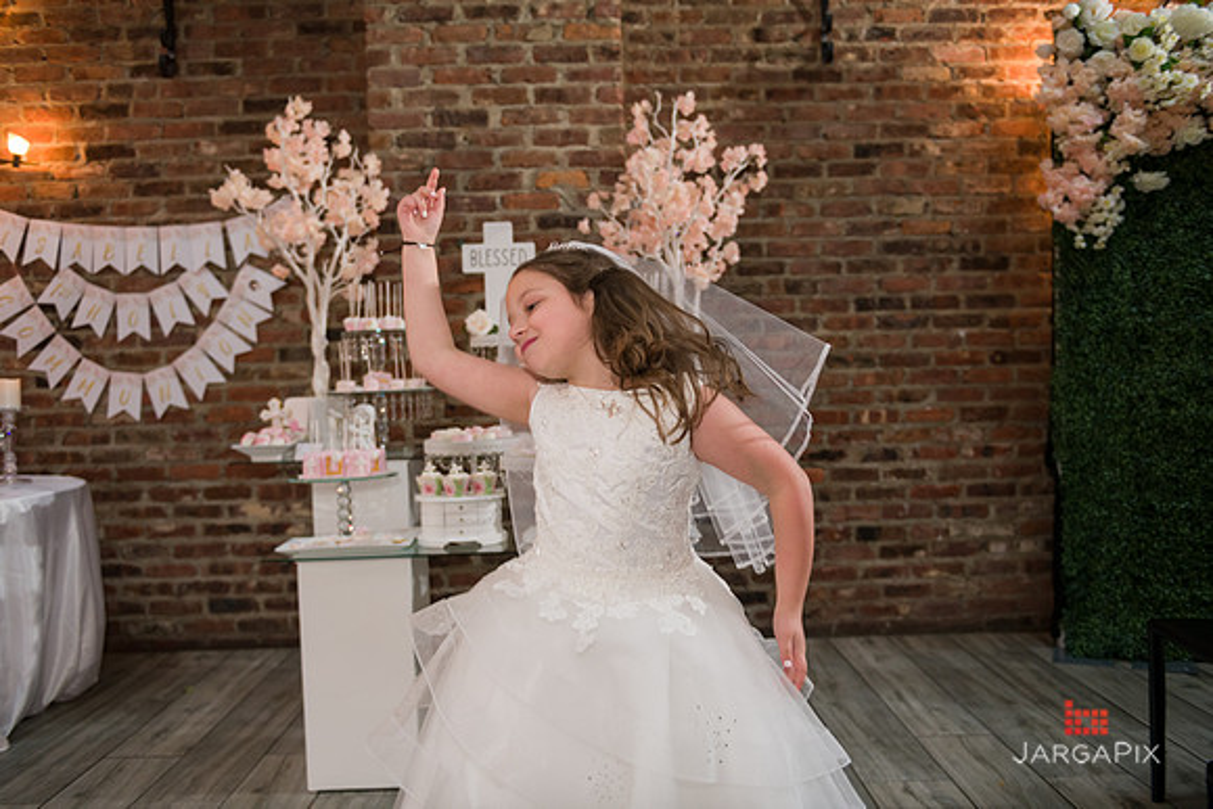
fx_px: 1045
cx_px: 606
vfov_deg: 42.3
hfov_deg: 60.3
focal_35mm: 31
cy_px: 404
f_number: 3.2
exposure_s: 1/125
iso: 1000
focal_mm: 31
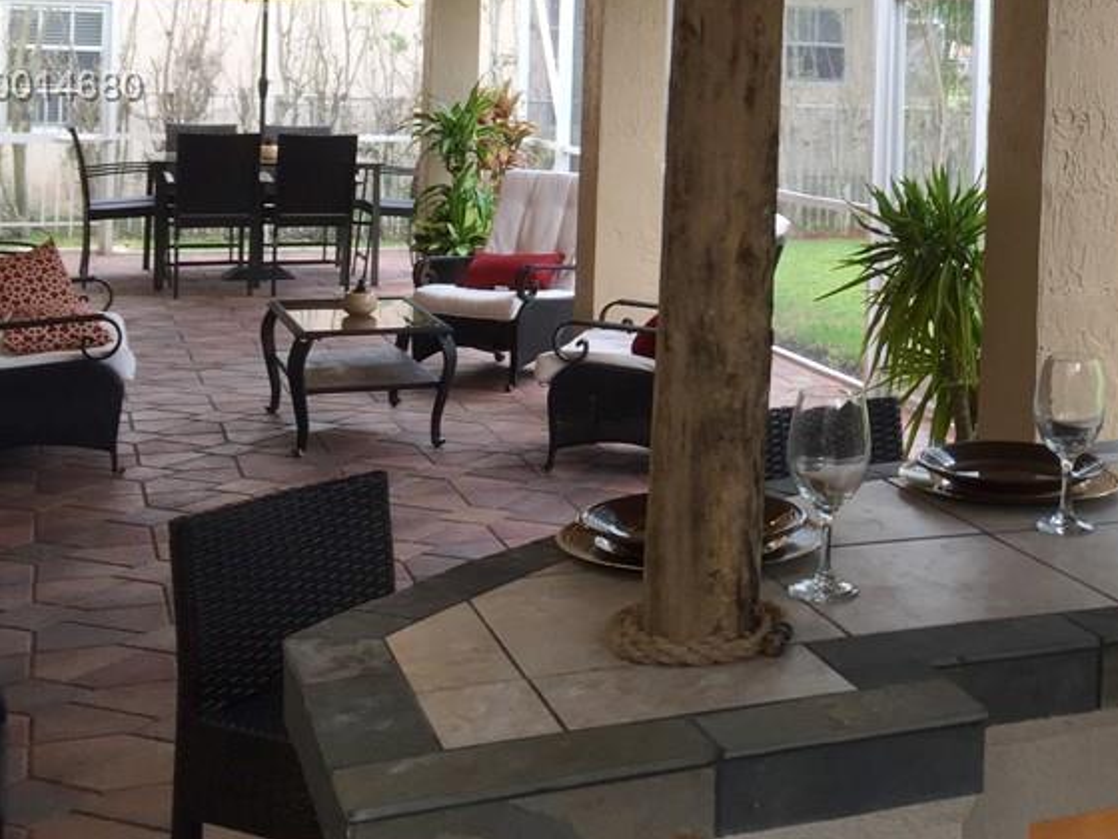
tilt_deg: +0.9
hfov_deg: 34.6
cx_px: 956
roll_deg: -3.1
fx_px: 1712
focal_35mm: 53
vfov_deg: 26.6
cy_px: 88
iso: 40
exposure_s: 1/60
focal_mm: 4.15
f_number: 2.2
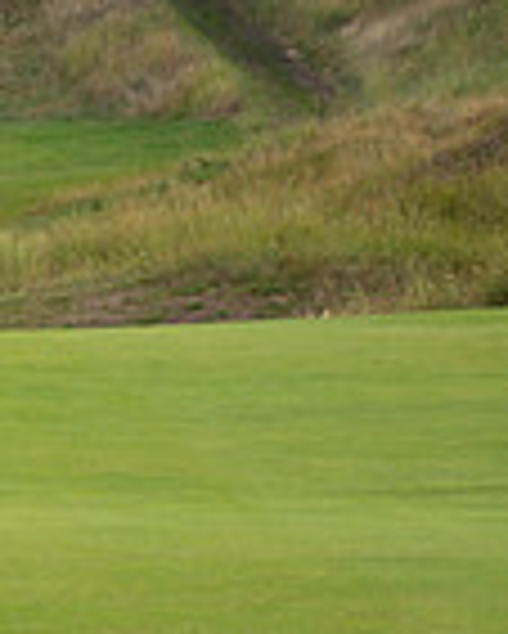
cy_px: 633
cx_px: -1032
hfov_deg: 4.3
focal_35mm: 349
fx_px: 6552
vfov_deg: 5.5
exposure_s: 1/160
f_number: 4.5
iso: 100
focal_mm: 70
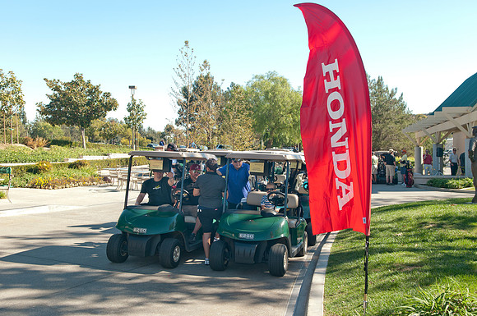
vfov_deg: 34.1
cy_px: 158
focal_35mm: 39
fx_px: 516
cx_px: 238
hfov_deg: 49.6
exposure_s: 1/100
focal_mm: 26
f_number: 5
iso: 200
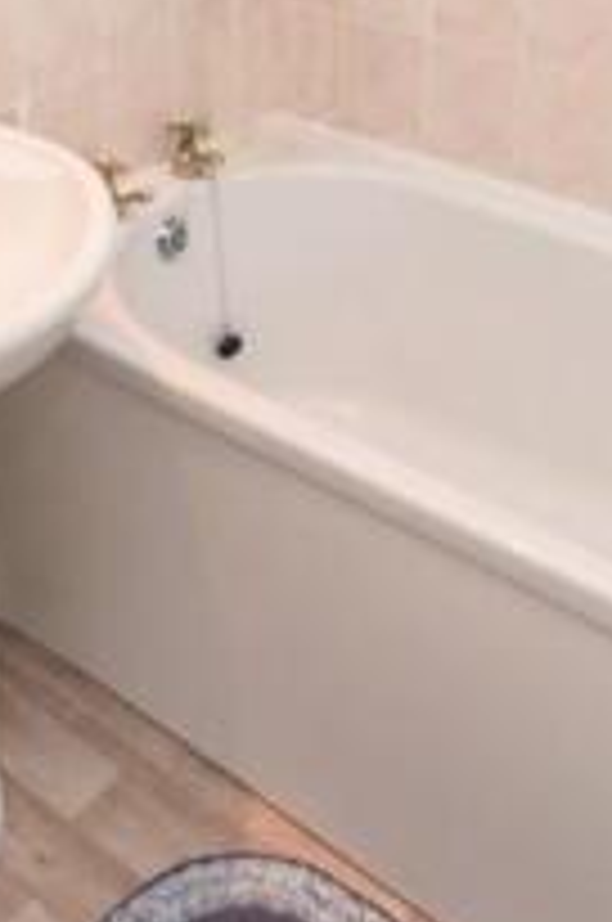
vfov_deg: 40.6
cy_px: 299
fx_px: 1228
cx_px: 151
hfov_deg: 27.6
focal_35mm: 48
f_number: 5
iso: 800
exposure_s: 1/100
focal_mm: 10
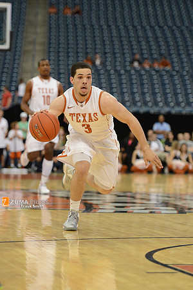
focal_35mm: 116
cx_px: 96
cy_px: 145
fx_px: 933
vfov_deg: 17.6
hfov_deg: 11.8
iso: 2000
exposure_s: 1/1250
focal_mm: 116
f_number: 2.8
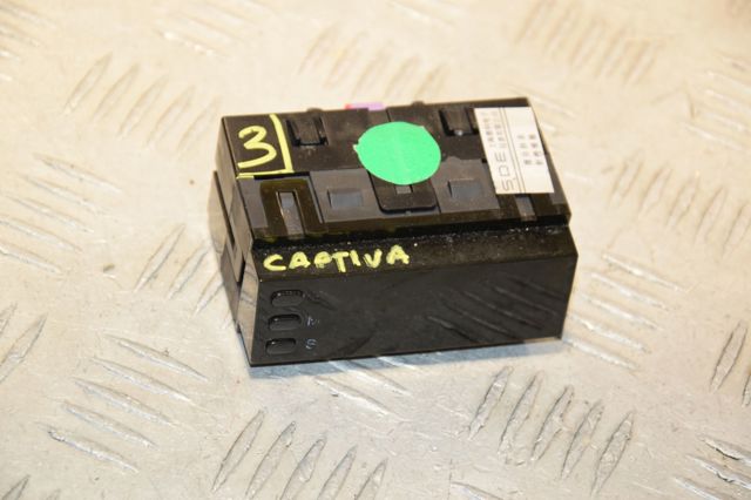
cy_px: 250
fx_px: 3284
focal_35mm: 158
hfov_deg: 13.0
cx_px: 376
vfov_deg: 8.7
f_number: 7.1
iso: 1600
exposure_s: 1/200
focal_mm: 105
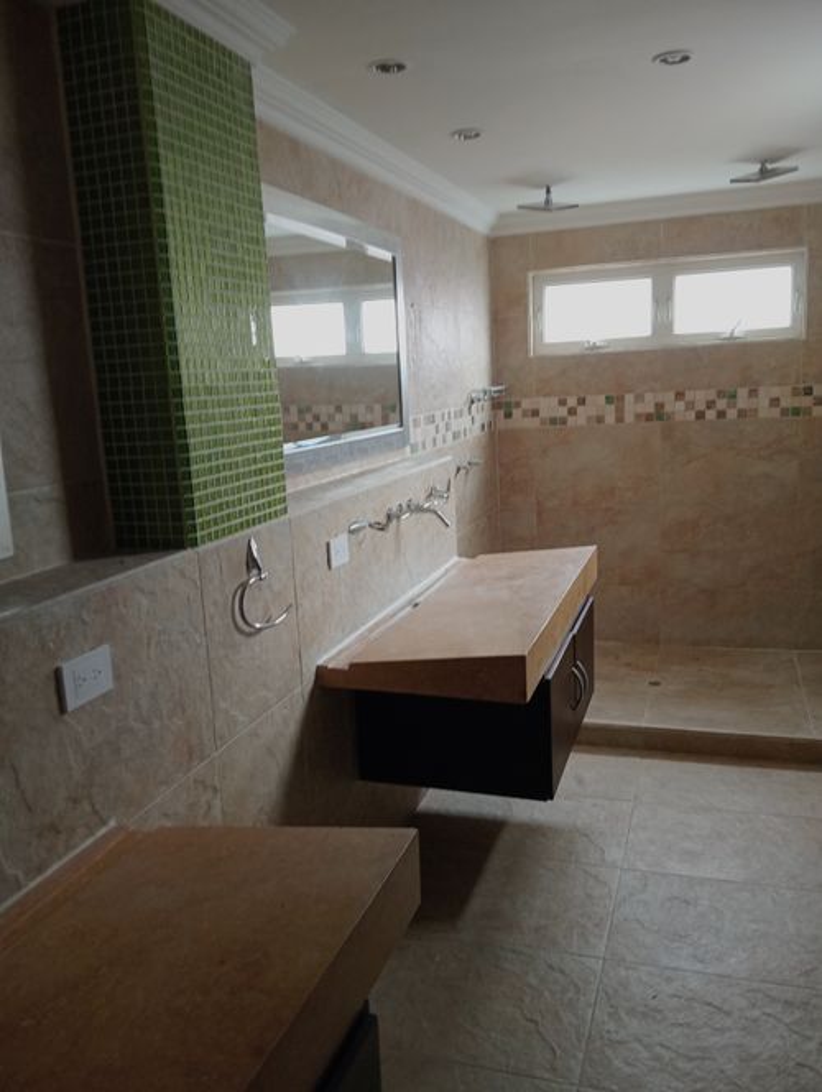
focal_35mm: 28
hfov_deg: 49.9
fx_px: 884
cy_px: 546
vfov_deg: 63.4
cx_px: 411
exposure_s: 1/30
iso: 140
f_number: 1.8
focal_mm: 3.98
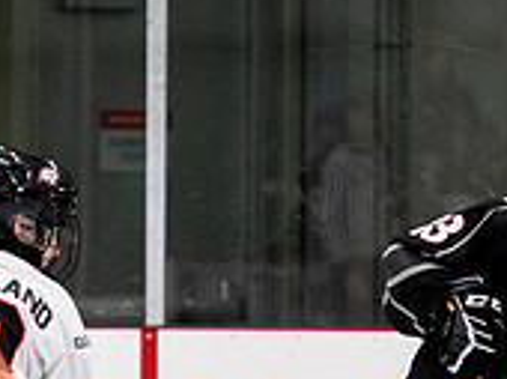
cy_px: 408
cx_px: 549
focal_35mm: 716
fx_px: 10472
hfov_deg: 2.8
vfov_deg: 2.1
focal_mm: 110
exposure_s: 1/640
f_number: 2.8
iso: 2000
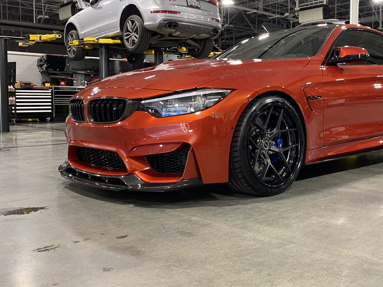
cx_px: 256
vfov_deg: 37.6
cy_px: 124
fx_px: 420
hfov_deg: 48.1
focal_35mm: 38
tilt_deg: -2.3
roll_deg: -0.2
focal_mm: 4.25
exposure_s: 1/60
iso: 200
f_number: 1.8
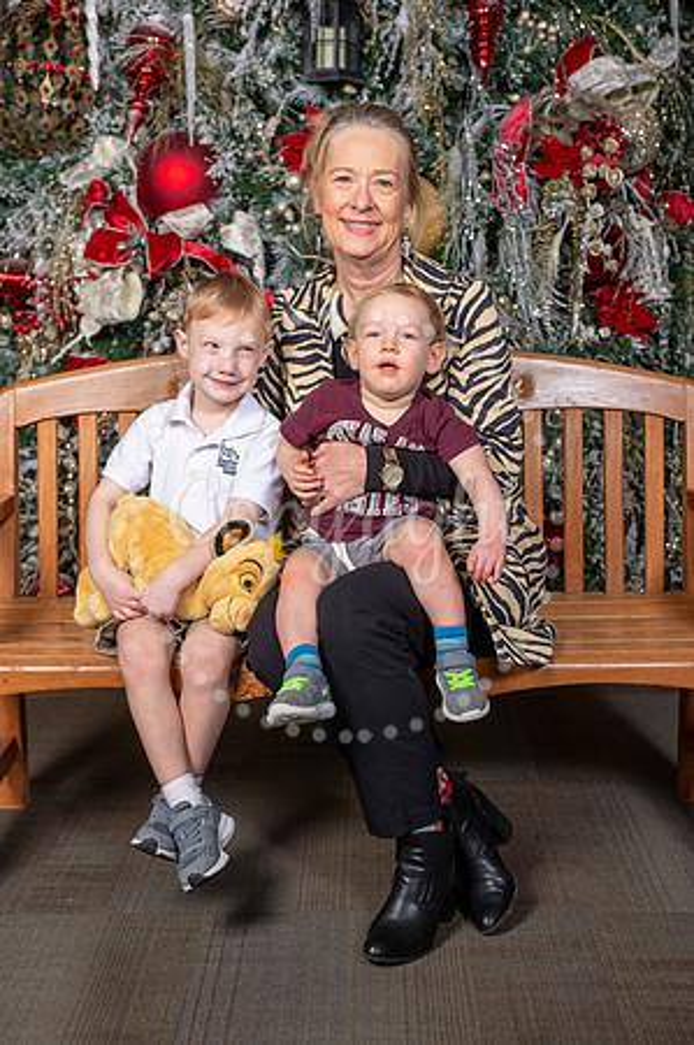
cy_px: 522
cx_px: 347
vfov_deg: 38.2
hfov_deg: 25.9
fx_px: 1507
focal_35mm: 52
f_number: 7.1
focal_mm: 52
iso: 160
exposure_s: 1/125
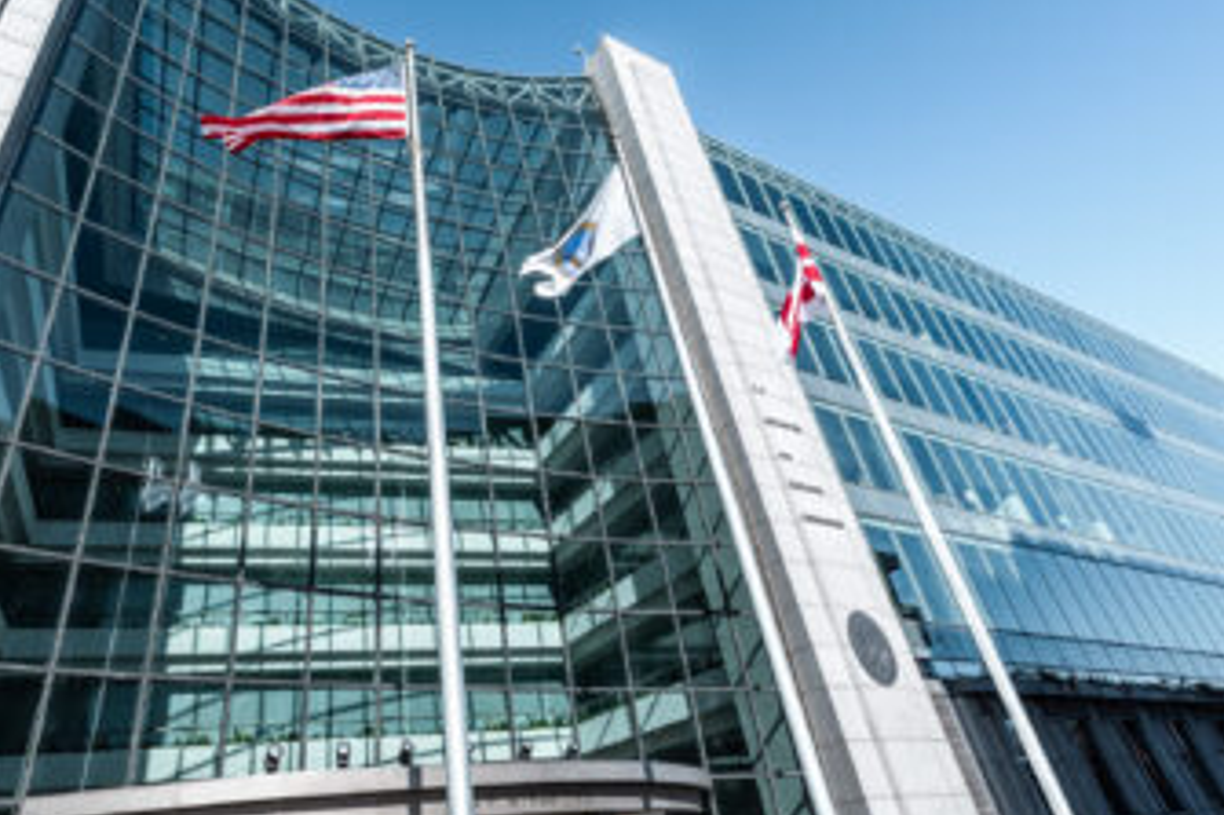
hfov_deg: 74.6
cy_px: 192
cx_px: 446
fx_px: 782
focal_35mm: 23
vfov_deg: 52.3
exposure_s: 1/160
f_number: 11
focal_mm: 14
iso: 64
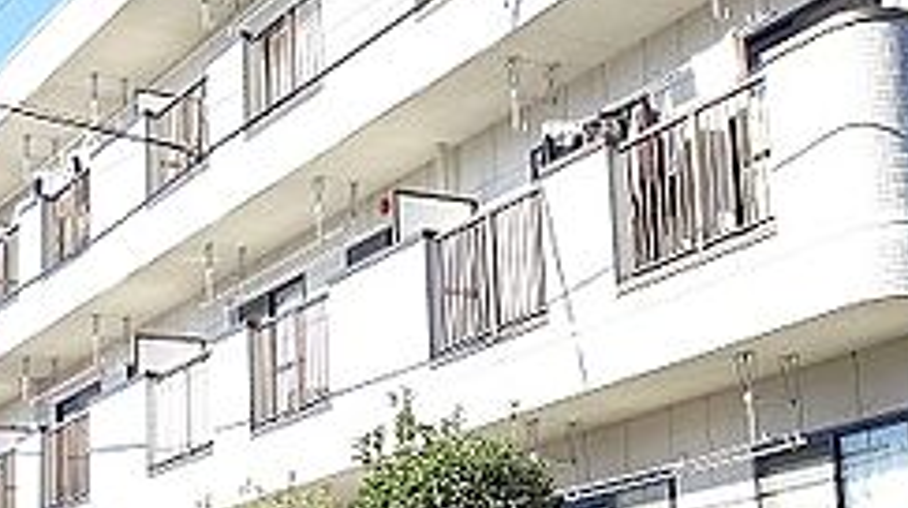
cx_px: 598
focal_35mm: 73
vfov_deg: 16.4
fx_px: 1755
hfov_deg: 28.8
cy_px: 331
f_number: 4
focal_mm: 5.43
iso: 80
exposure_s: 1/250
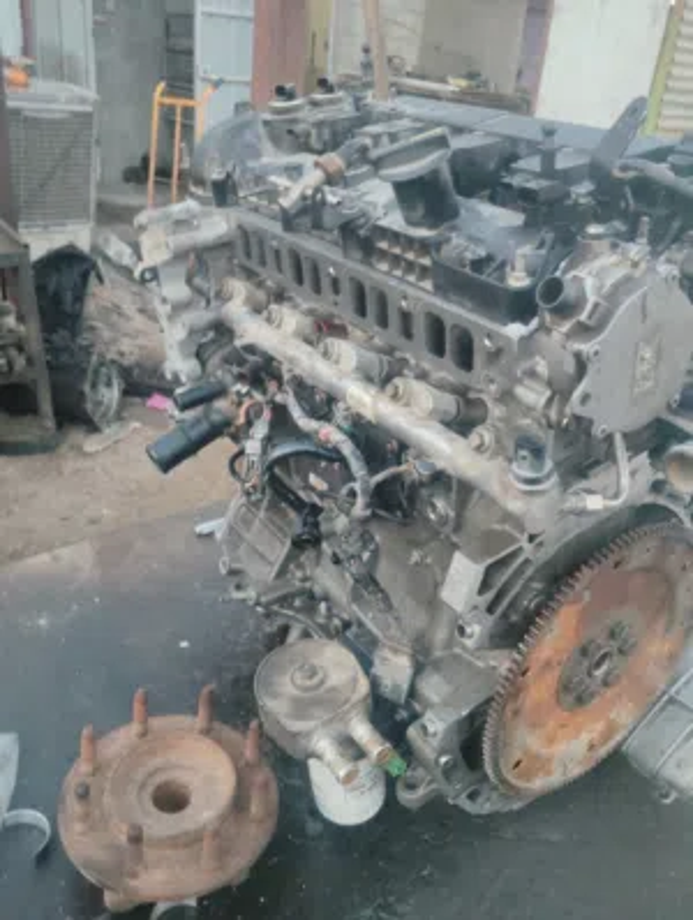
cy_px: 460
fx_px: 772
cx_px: 346
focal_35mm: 29
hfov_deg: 48.4
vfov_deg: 61.6
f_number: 1.8
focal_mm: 4.25
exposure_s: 1/30
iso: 182
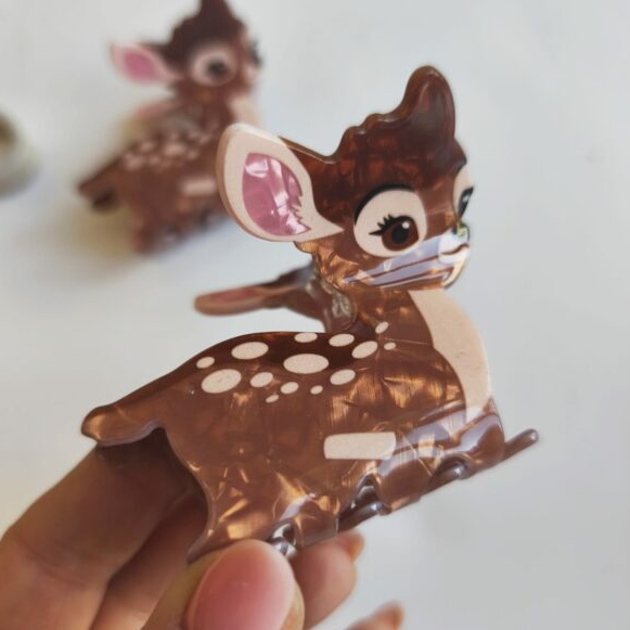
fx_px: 577
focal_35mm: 28
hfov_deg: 57.3
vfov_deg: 57.2
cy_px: 347
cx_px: 310
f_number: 1.65
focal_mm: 6.18
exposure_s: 1/99.9
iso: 160
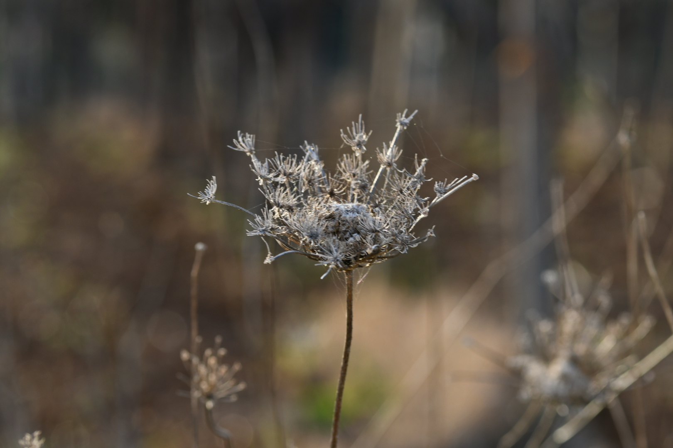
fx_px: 2804
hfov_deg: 13.7
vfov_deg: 9.1
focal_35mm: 150
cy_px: 224
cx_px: 336
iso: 160
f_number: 5.6
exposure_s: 1/160
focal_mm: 100
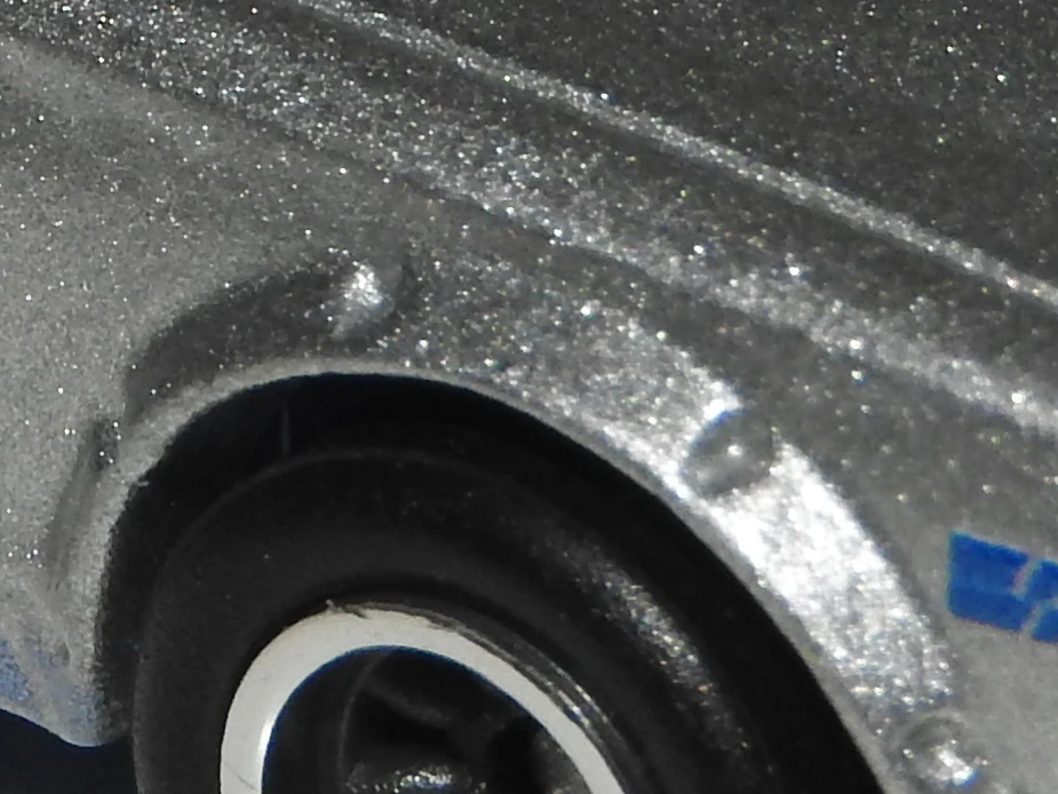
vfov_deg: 2.8
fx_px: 15987
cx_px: -288
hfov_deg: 3.8
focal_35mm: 523
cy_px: -191
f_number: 5.3
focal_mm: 18.8
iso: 200
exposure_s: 1/60
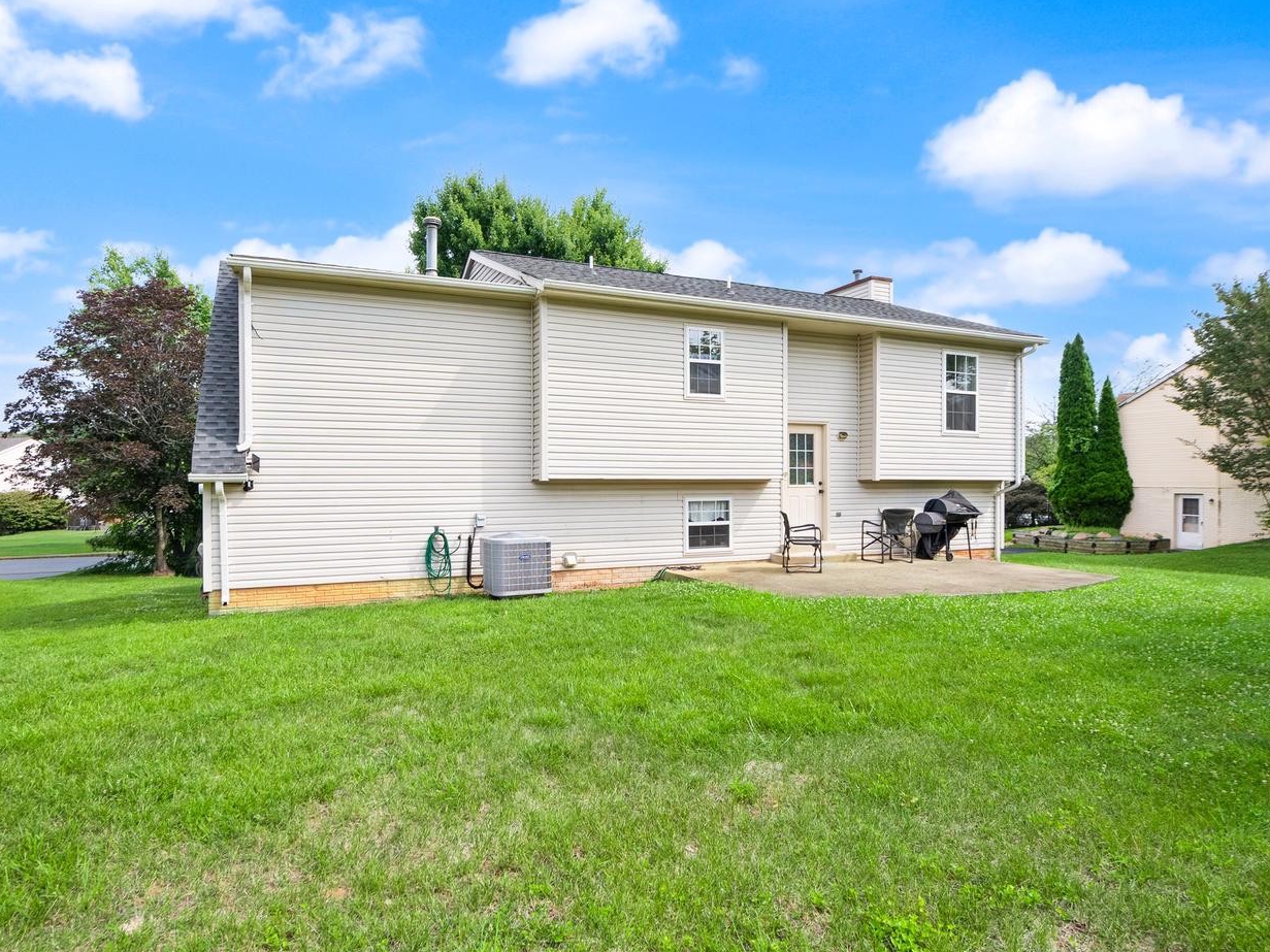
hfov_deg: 87.5
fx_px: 660
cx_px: 575
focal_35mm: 18
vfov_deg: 71.6
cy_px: 475
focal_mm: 16
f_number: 9
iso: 800
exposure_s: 1/320
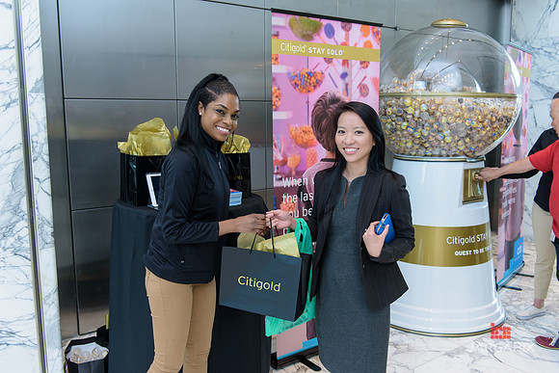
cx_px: 280
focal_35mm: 32
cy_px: 186
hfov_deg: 58.7
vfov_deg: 41.1
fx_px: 497
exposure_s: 1/200
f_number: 3.2
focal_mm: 32
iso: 1000
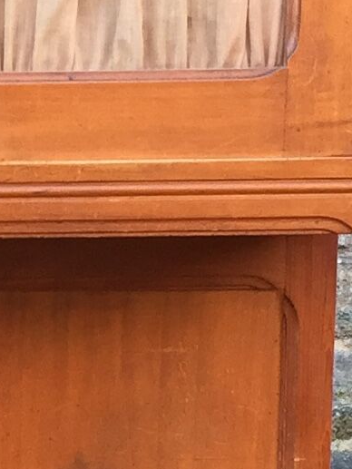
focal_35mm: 183
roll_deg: -0.8
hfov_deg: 7.8
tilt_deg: -10.4
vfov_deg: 10.6
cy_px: 577
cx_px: -323
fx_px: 2480
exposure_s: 1/100
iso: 50
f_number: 2.2
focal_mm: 4.15
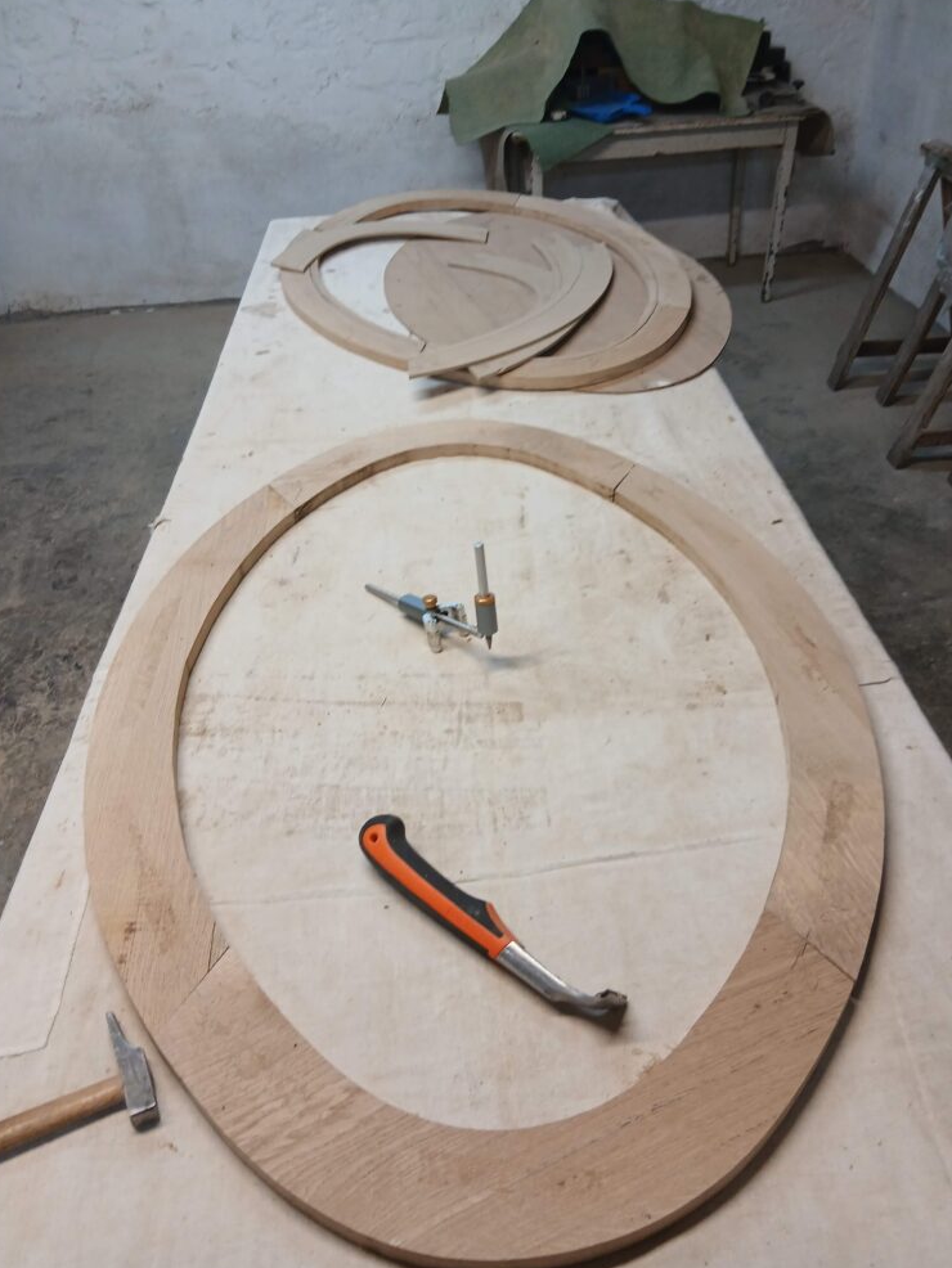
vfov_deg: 65.3
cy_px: 622
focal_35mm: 27
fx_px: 990
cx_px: 479
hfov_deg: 51.4
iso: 125
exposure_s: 1/50
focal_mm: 3.98
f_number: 1.8
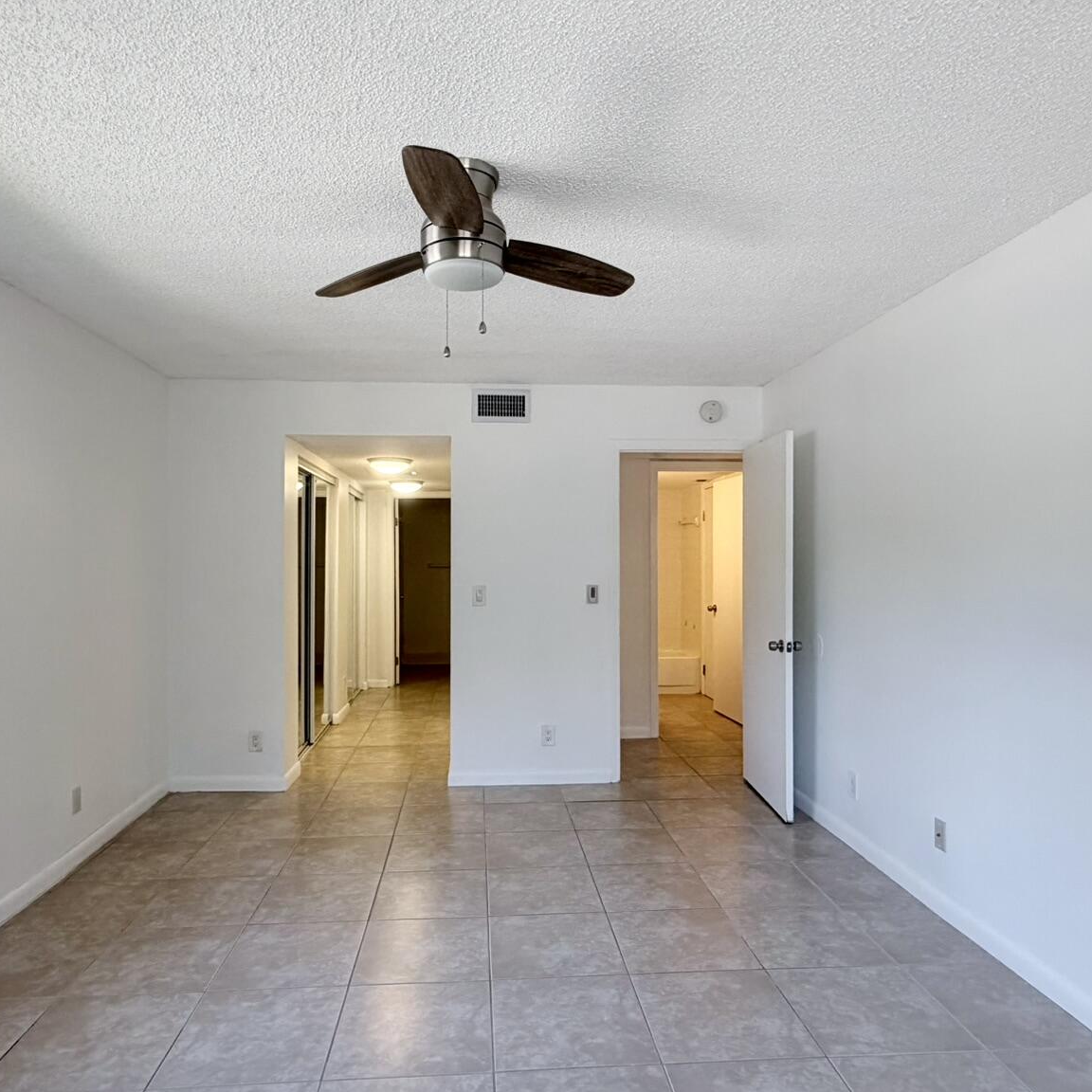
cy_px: 555
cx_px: 521
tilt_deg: +0.4
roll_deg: +1.1
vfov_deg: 69.6
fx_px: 785
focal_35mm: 22
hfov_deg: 69.6
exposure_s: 1/120
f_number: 2.2
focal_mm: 2.22
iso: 125
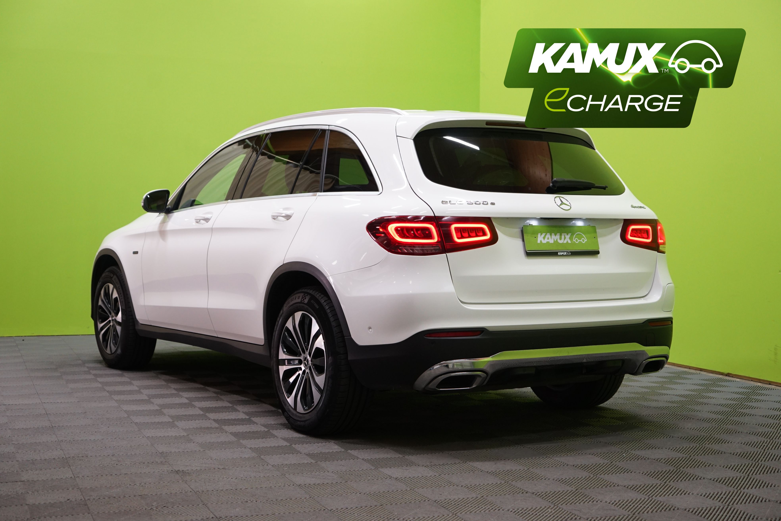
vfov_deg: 26.5
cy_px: 260
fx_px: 1106
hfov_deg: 38.9
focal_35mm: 51
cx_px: 390
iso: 1250
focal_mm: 51
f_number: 4
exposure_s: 1/200
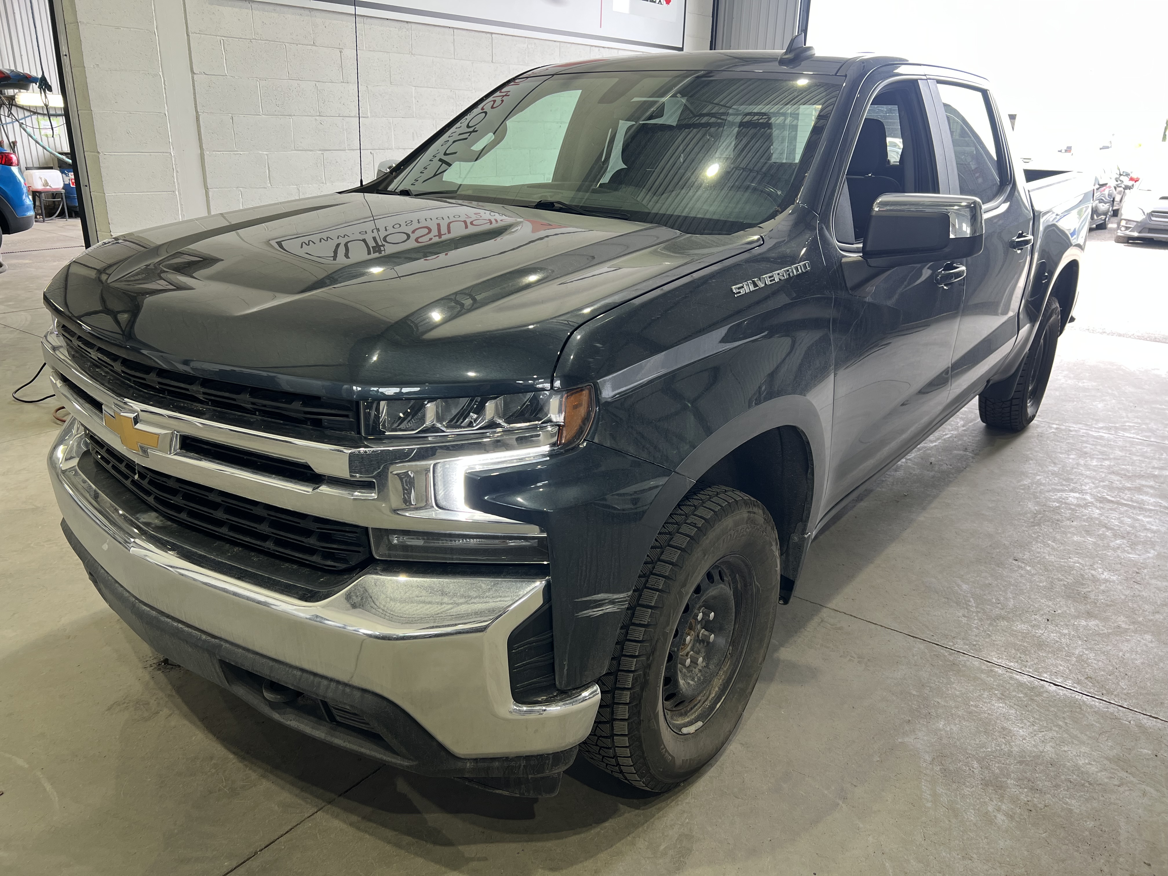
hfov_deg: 67.3
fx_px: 877
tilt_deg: -19.6
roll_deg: -0.7
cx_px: 584
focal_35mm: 26
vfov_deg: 53.1
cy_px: 438
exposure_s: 1/121
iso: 64
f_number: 1.5
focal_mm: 5.7
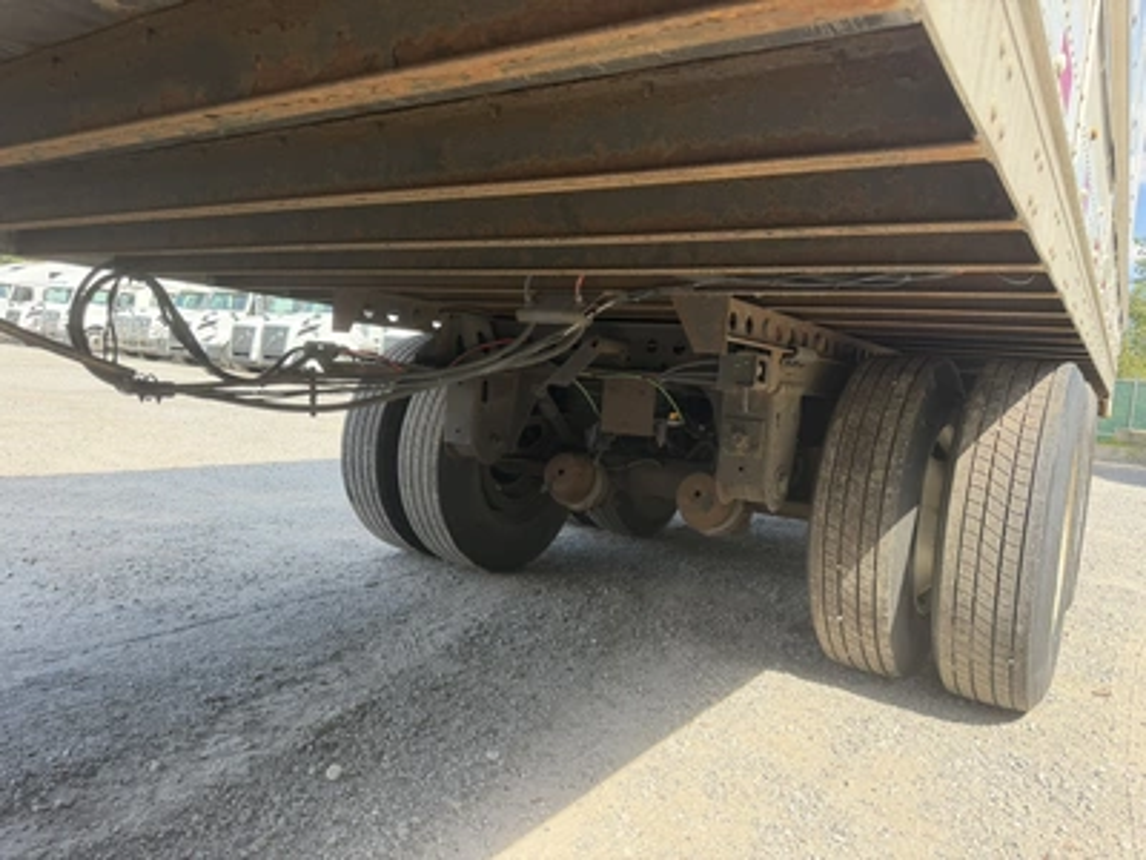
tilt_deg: -4.4
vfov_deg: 56.8
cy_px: 430
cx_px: 573
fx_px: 795
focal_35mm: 24
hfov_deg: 71.6
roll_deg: -6.9
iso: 100
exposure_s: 1/1091
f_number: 1.78
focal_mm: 6.76
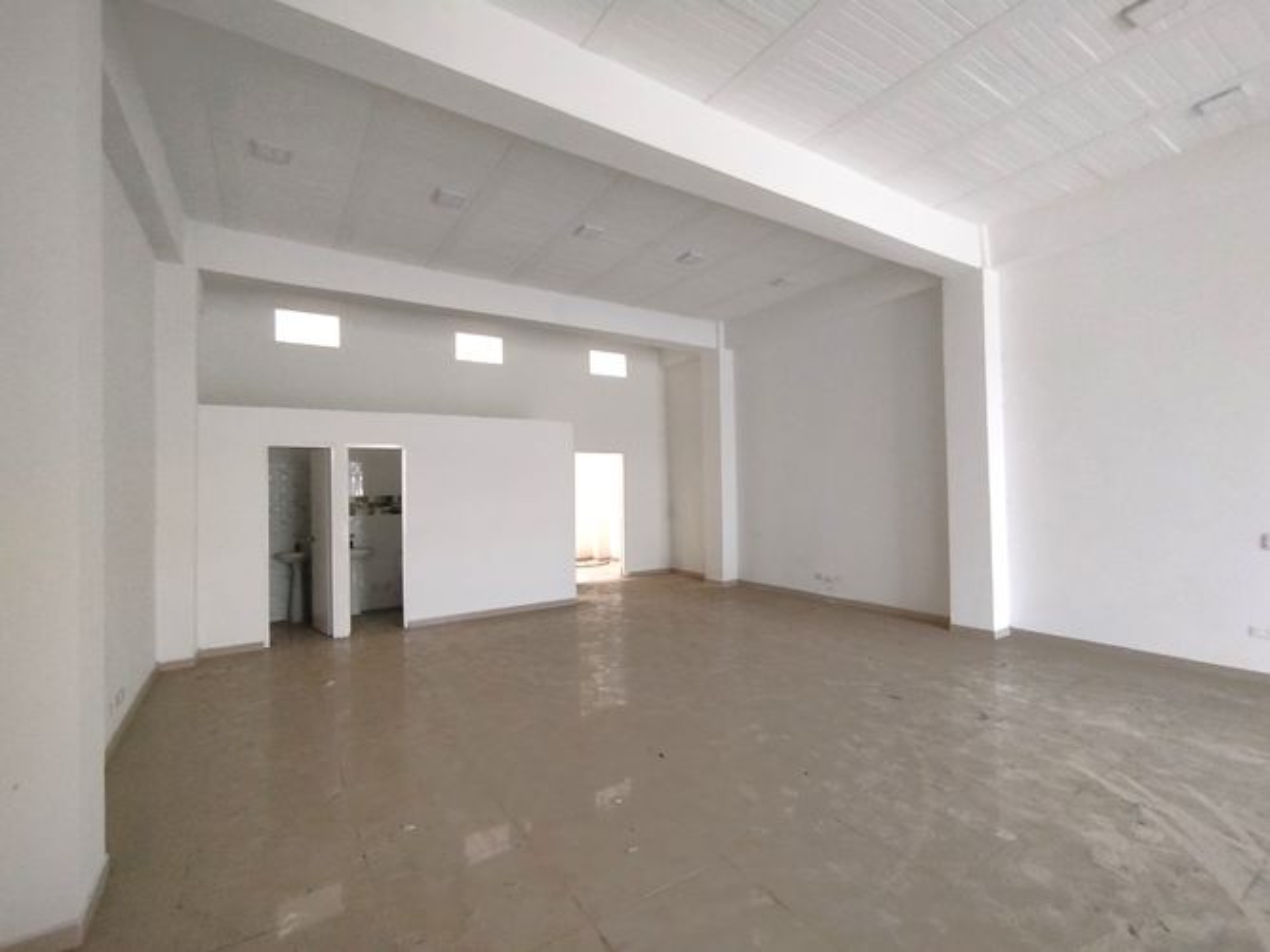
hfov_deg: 98.2
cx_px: 635
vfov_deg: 81.7
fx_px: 550
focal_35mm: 15
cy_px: 476
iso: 320
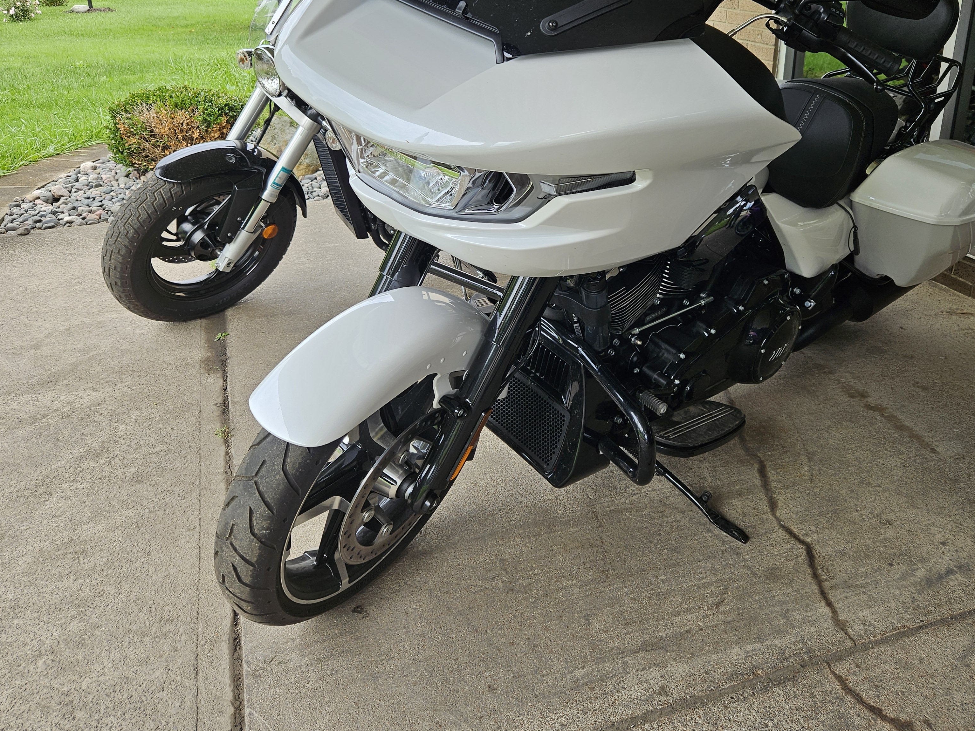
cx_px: 562
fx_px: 845
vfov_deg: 46.2
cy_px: 257
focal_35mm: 30
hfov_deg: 59.7
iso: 25
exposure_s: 1/329
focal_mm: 5.4
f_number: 1.8
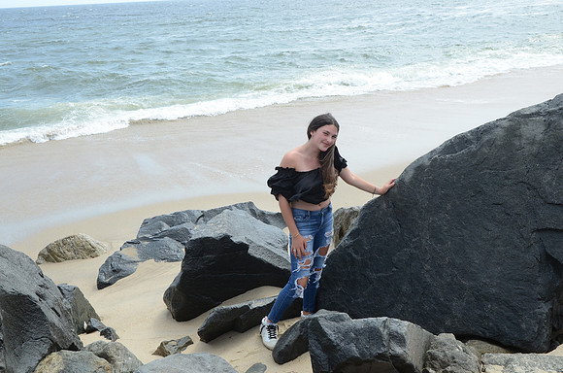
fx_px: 562
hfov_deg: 53.2
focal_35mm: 36
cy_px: 186
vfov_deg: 36.7
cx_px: 282
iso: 400
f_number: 9
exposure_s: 1/500
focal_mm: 24
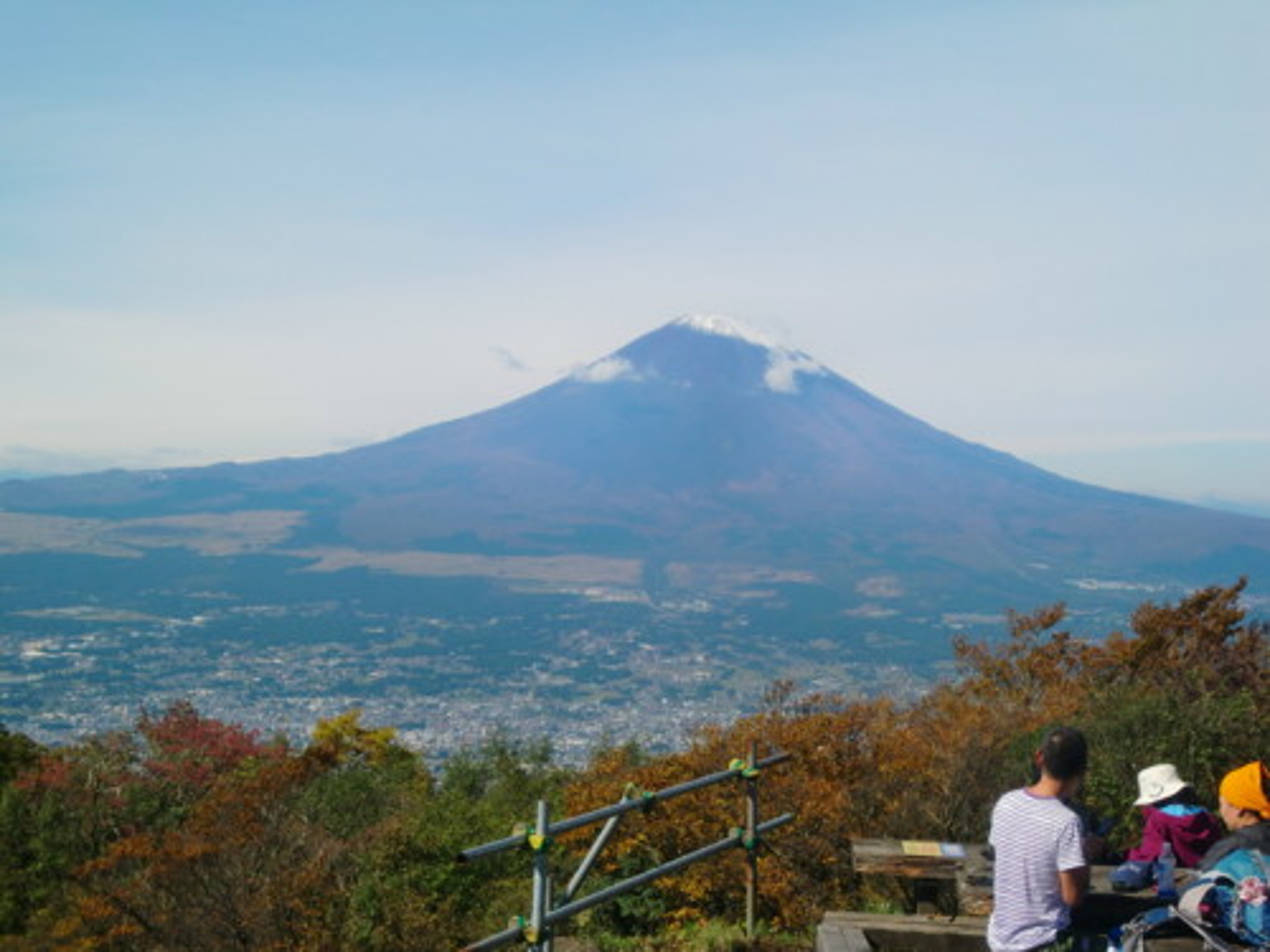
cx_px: 635
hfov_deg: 34.3
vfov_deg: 26.1
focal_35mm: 56
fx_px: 2055
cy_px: 476
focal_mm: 9.3
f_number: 11.1
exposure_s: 1/125
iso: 64
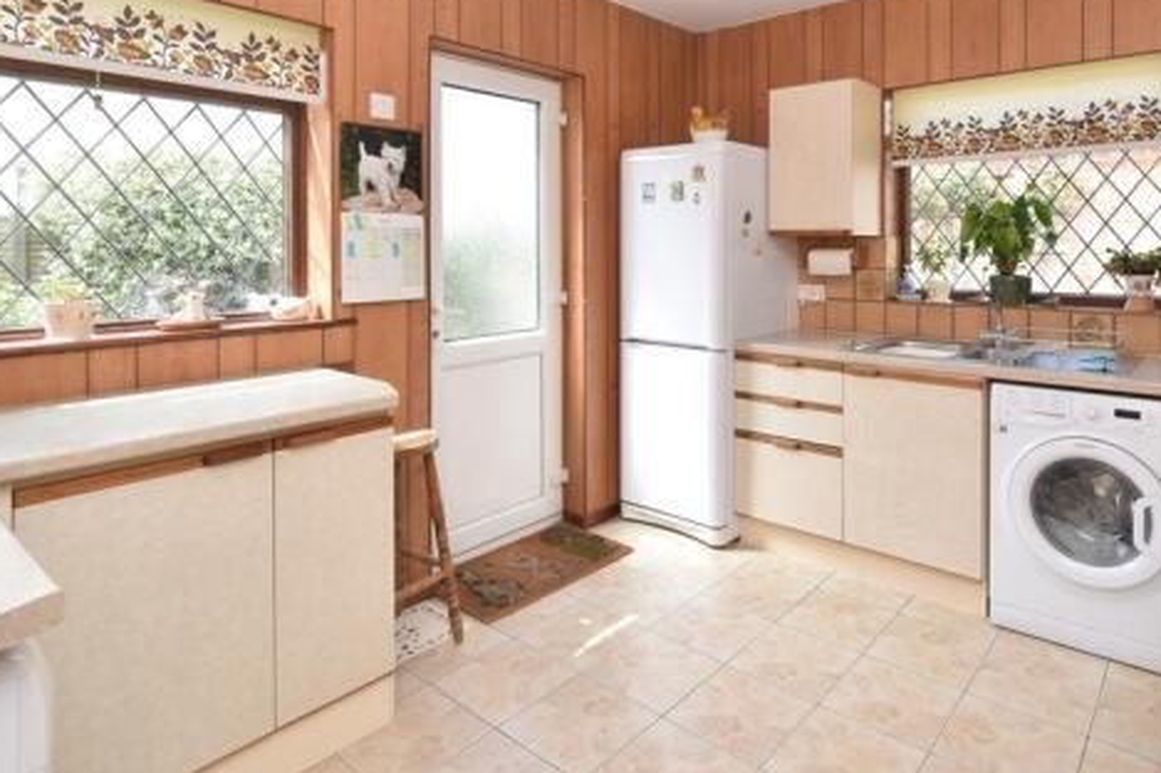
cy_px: 247
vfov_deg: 57.9
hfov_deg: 80.6
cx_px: 678
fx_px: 677
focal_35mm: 21
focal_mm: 10
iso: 500
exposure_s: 1/100
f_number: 8
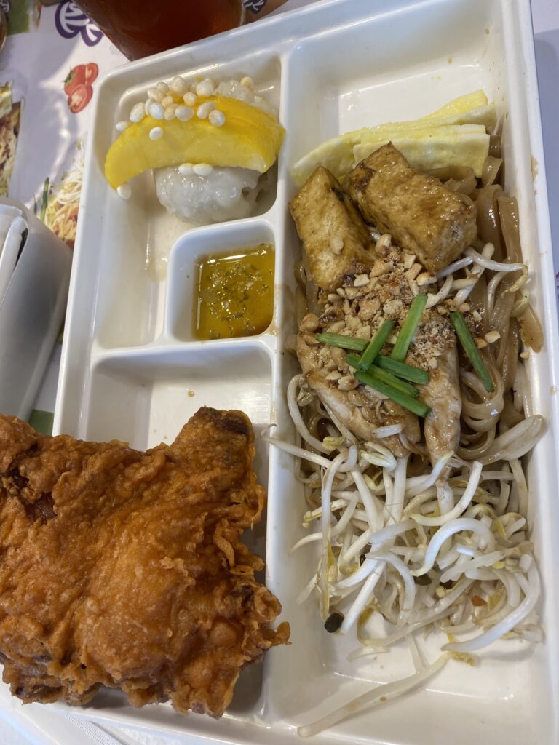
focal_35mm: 26
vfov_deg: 67.3
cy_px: 372
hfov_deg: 53.1
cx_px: 280
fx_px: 560
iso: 100
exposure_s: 1/120
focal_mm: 4.25
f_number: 1.8
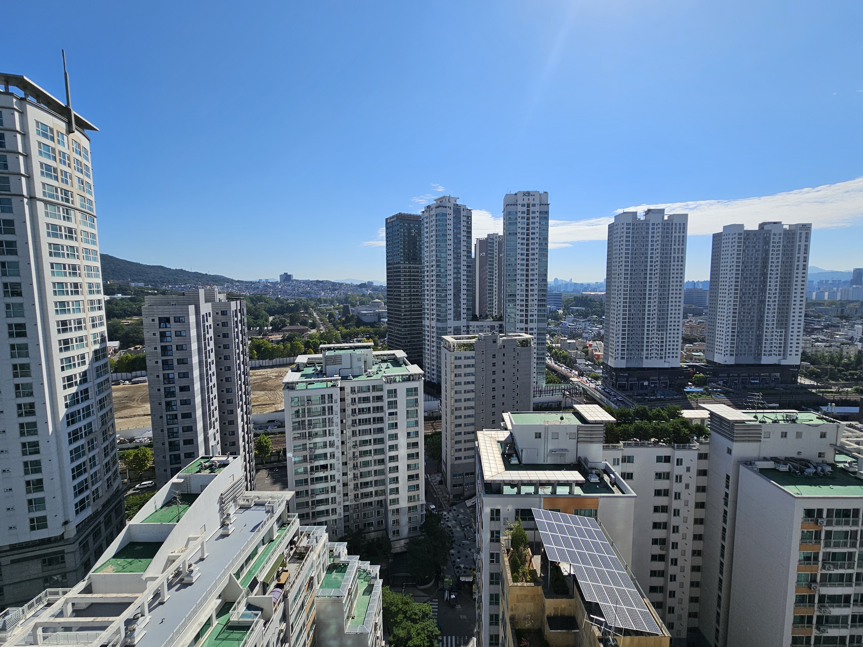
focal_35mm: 14
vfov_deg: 85.7
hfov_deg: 101.9
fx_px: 349
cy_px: 318
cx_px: 457
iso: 50
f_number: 2.2
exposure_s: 1/4064
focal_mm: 2.2
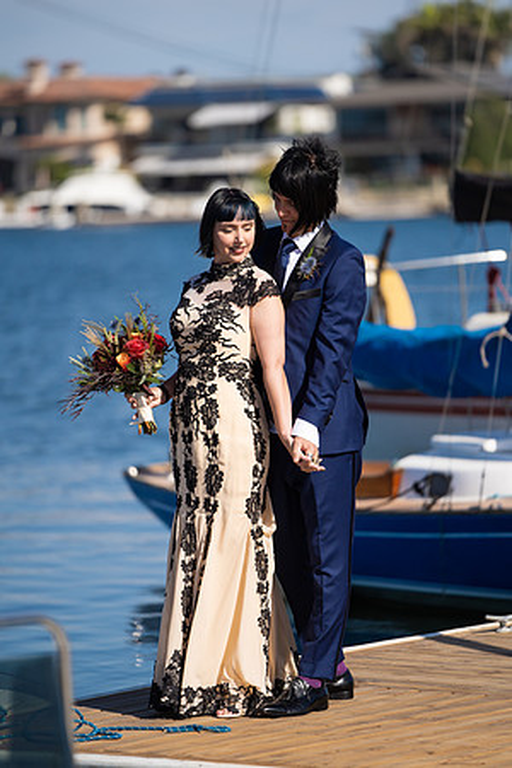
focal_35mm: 195
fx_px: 4160
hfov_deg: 7.0
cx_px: 256
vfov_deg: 10.5
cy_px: 384
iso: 200
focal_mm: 195
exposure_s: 1/5000
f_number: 2.8
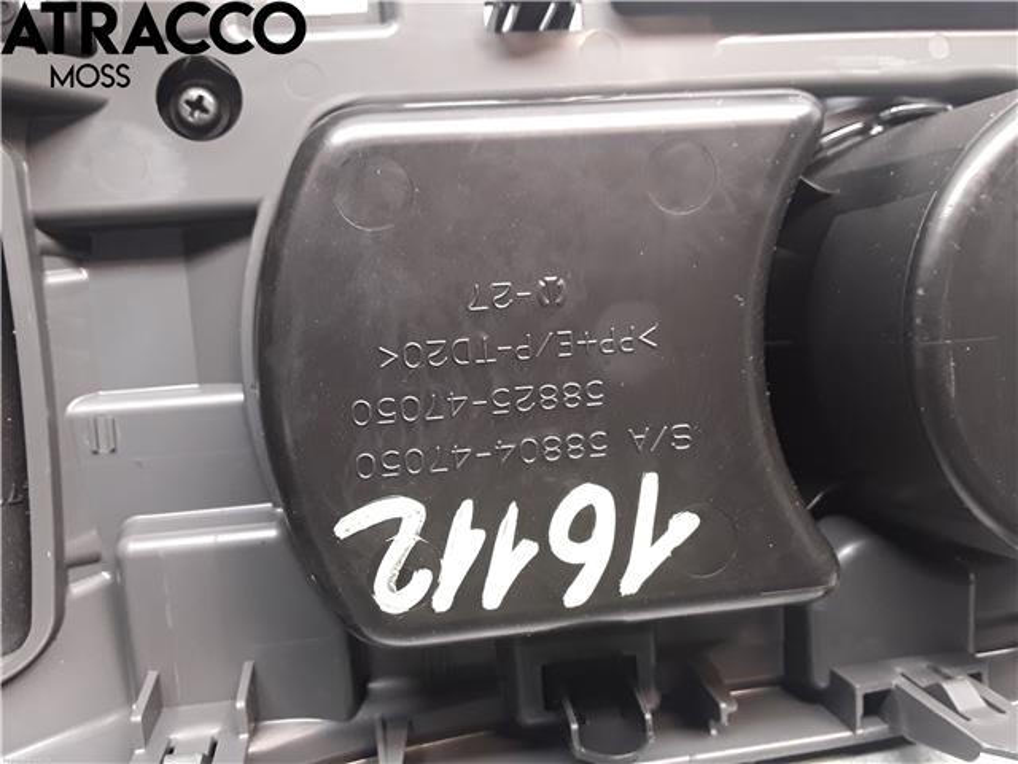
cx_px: 509
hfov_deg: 63.4
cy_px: 382
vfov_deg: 49.7
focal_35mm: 28
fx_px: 823
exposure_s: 1/17
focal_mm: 2.91
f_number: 1.9
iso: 100
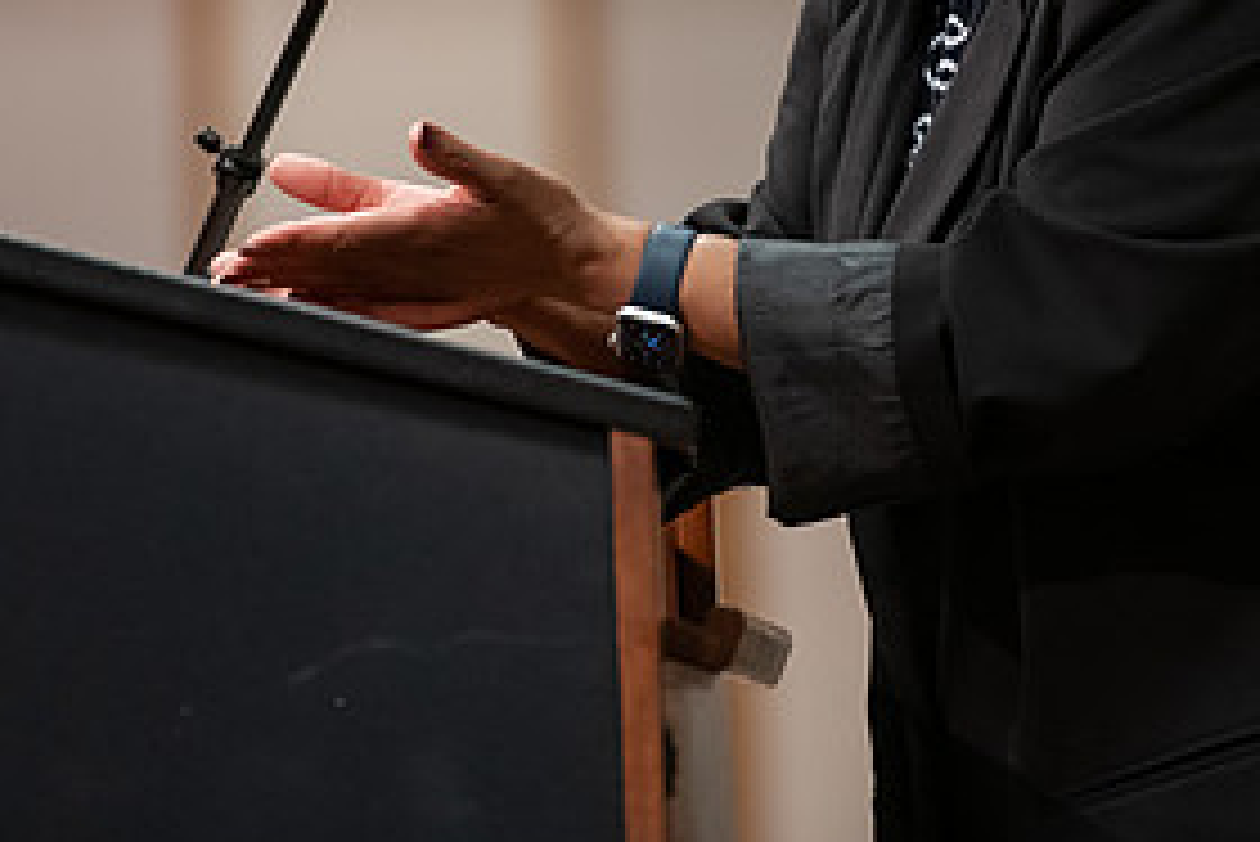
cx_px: 693
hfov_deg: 5.0
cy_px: 7
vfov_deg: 3.3
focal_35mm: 414
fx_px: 14497
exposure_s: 1/200
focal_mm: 200
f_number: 2.8
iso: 2500
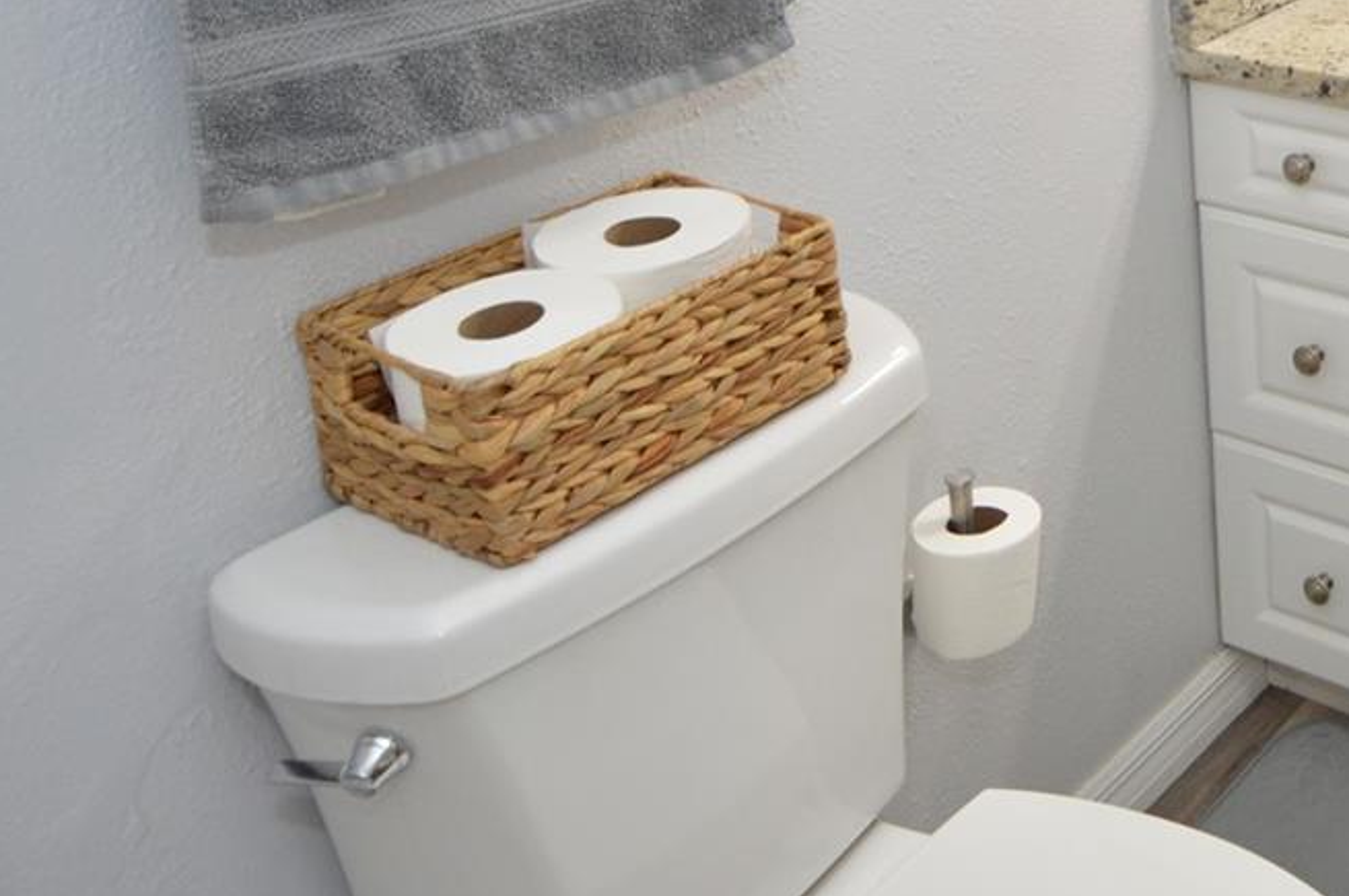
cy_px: -77
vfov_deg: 27.9
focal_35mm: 44
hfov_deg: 36.7
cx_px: 1526
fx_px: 1647
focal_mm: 12
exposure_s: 1/60
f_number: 4
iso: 400
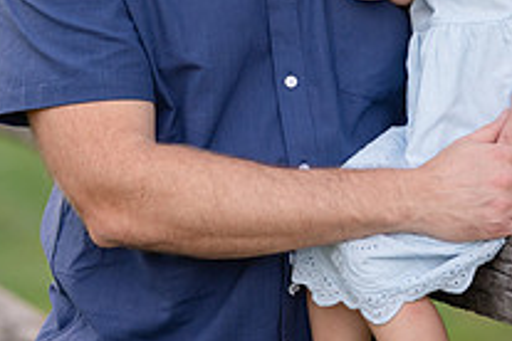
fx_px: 3442
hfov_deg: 8.5
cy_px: -103
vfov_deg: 5.6
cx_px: 262
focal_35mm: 242
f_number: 1.8
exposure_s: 1/2500
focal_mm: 85
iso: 800
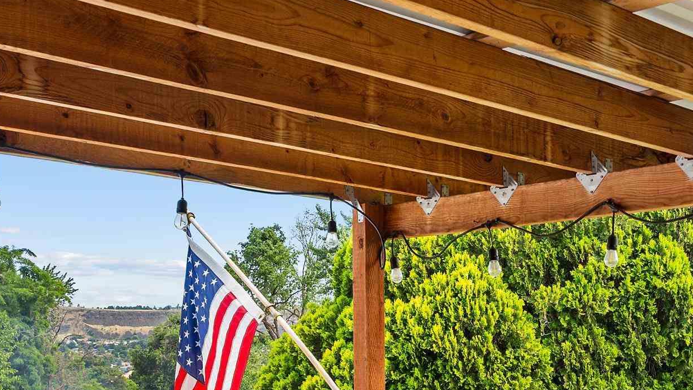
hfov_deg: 36.0
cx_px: 556
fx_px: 1029
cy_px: 469
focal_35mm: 56
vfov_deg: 20.1
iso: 100
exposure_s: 1/50
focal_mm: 22
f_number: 8
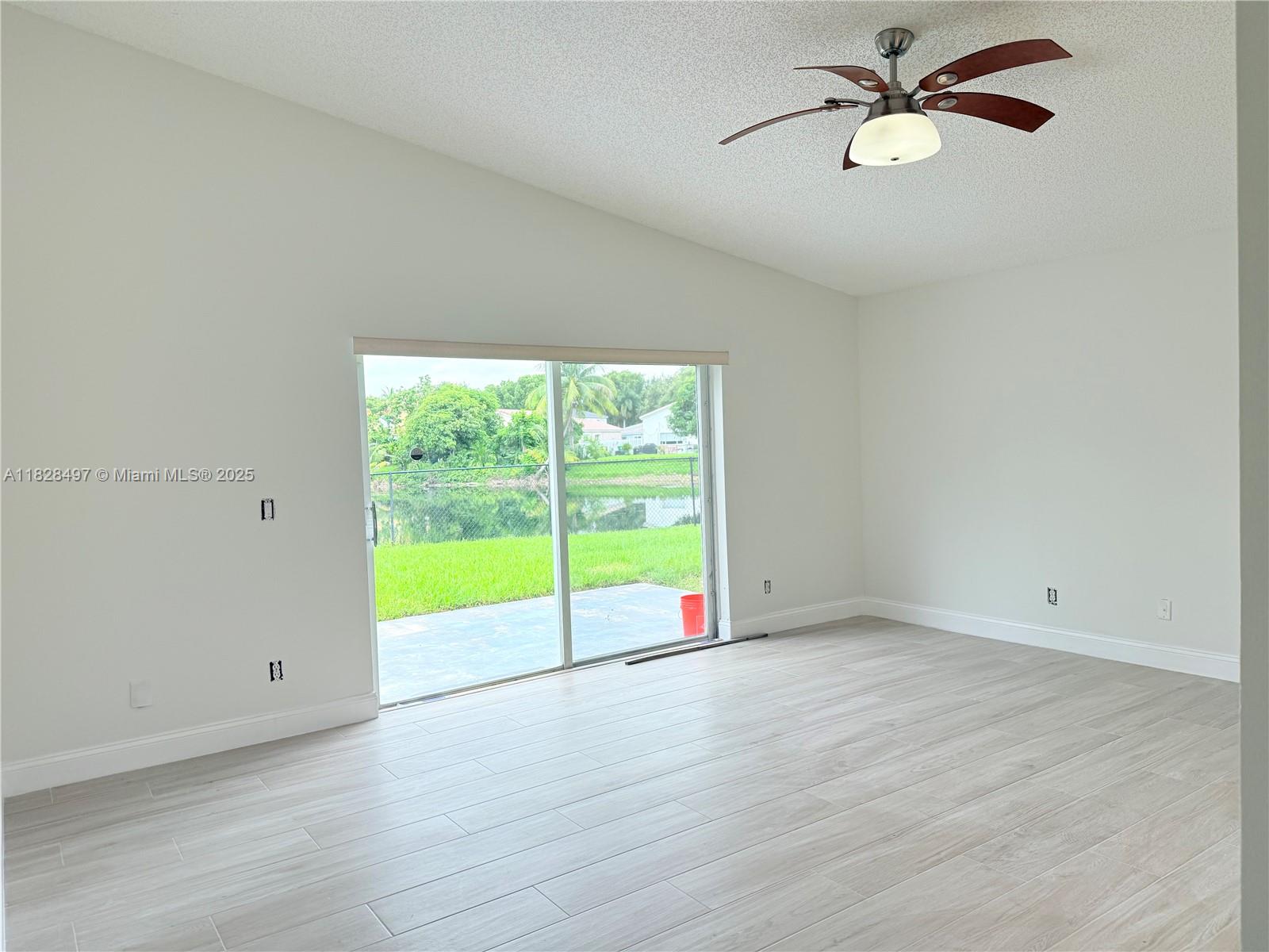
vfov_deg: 56.8
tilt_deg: -0.7
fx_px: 880
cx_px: 634
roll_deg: +1.9
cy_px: 476
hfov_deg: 71.6
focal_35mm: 24
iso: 100
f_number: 1.78
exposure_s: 1/584
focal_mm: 6.76
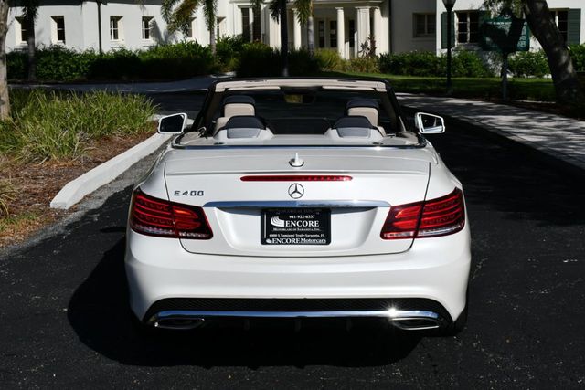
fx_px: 1040
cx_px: 292
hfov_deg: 31.4
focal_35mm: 64
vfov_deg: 21.3
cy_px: 195
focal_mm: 32
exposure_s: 1/500
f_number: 11
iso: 100
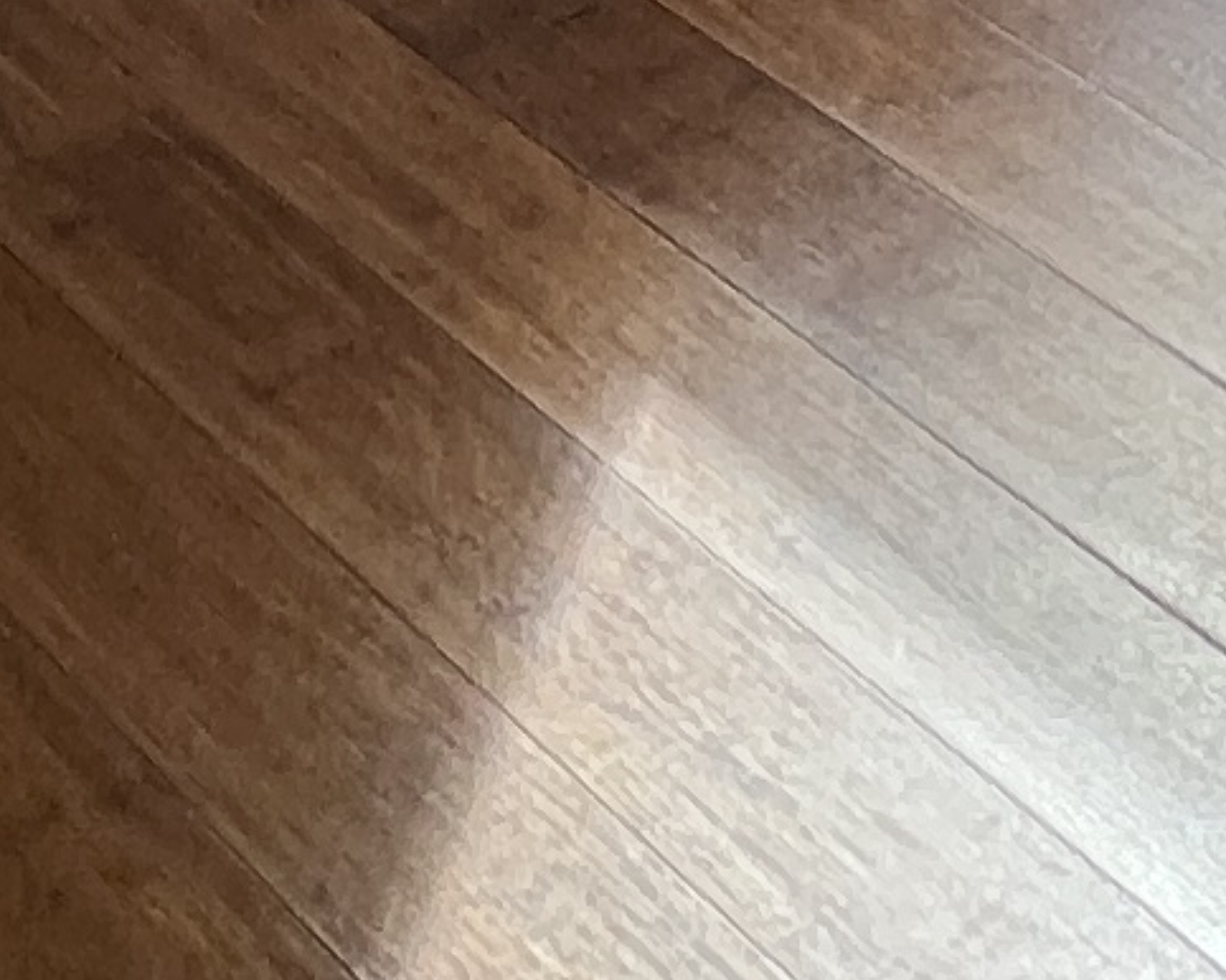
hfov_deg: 18.1
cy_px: -2361
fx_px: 3845
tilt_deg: +0.4
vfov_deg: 9.4
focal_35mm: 106
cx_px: 391
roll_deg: -0.4
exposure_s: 1/155
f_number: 1.8
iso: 32
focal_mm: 1.57
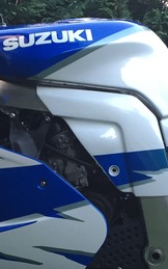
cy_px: 233
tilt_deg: +0.8
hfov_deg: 13.8
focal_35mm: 95
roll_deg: -1.2
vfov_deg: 21.5
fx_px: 696
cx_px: 109
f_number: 2.2
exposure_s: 1/33
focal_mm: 4.15
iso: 32
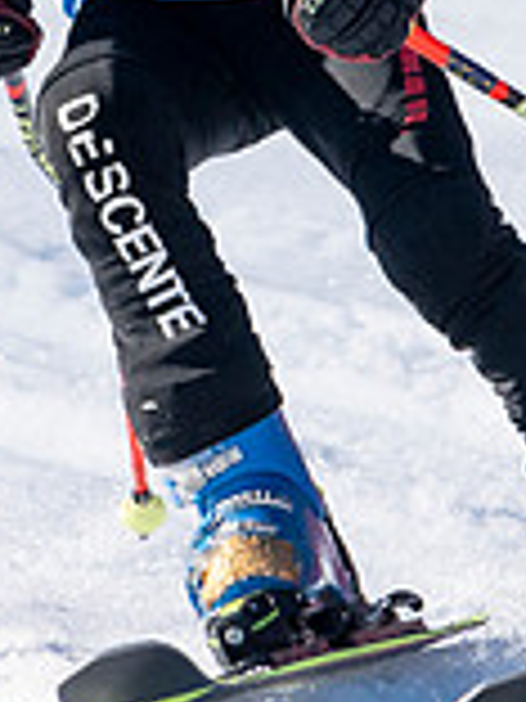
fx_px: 53609
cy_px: -299
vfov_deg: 0.7
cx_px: 241
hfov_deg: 0.6
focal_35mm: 2646
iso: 640
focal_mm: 560
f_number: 8
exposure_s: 1/2000
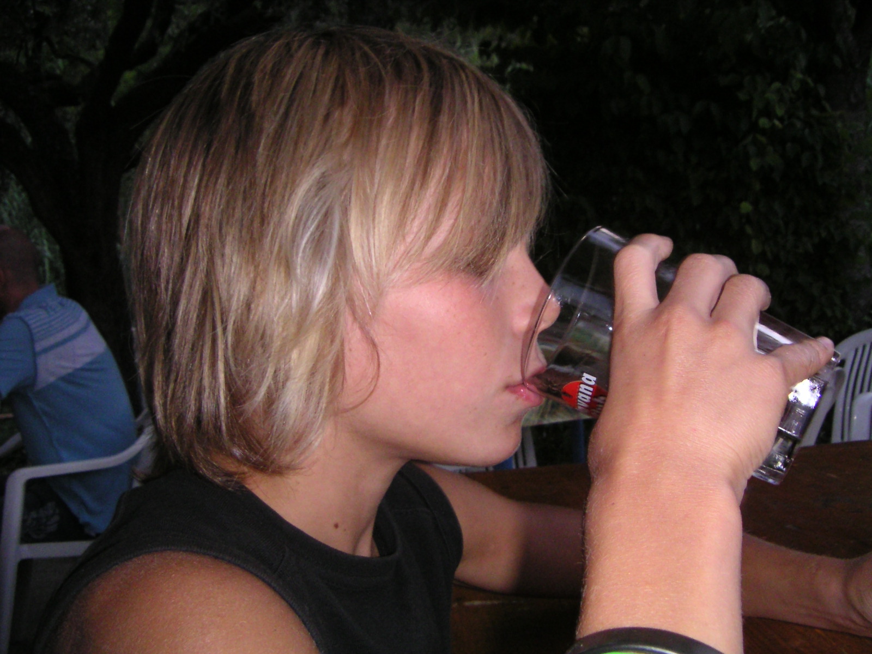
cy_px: 327
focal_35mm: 37
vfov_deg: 38.7
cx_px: 436
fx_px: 932
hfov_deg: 50.1
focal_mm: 4.8
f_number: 6.7
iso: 200
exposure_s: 1/45
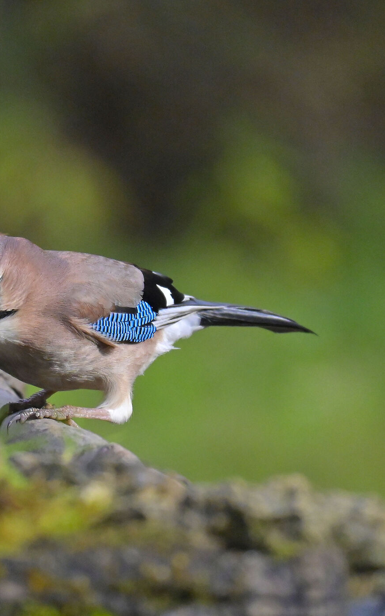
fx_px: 11078
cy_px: 301
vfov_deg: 3.2
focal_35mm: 660
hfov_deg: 2.0
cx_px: 88
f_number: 6.3
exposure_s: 1/3200
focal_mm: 250
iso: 4000
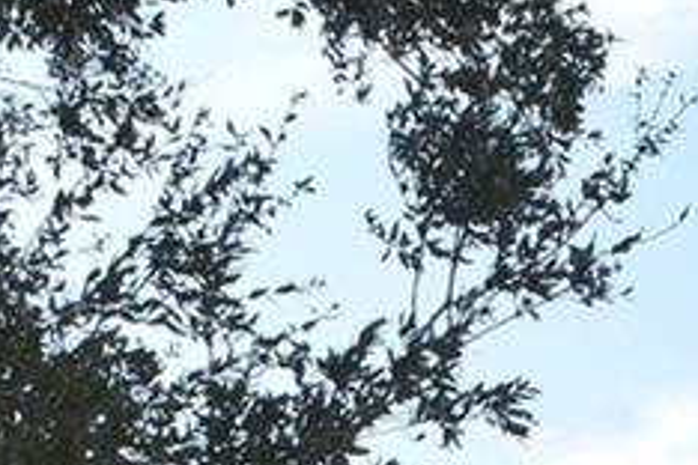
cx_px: 257
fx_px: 3587
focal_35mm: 185
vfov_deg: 7.0
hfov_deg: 11.1
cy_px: 1148
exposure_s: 1/200
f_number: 5.6
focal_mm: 18
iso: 100
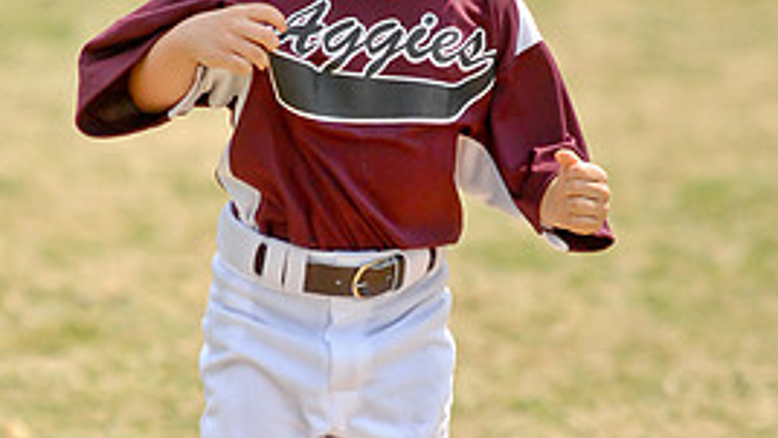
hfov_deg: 4.8
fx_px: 9266
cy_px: 235
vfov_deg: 2.7
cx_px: 353
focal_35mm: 449
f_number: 2.8
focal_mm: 170
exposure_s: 1/8000
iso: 800
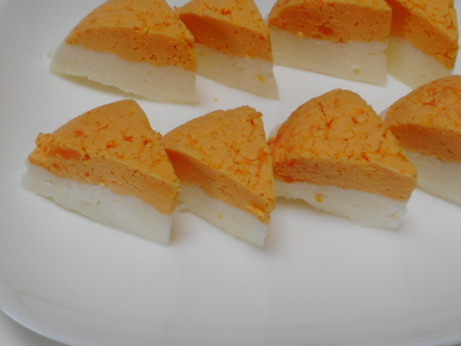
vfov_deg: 22.5
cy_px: 112
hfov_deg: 29.8
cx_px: 272
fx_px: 866
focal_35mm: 65
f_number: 4.2
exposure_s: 1/30
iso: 125
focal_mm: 6
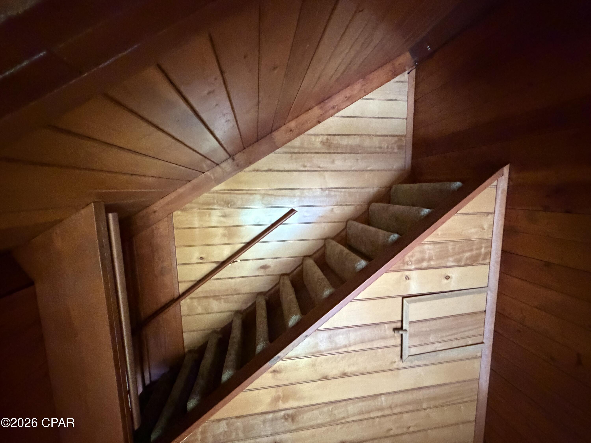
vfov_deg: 85.7
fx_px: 239
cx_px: 296
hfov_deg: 102.1
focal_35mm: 14
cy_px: 222
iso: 1250
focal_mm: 2.22
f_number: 2.2
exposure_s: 1/40
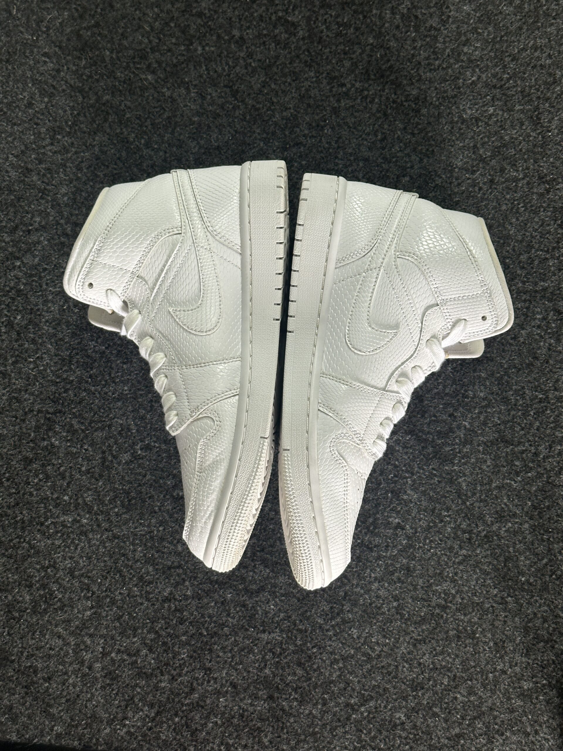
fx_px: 1041
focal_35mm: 48
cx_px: 282
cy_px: 376
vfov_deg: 39.7
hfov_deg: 30.3
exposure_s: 1/50
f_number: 1.78
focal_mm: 6.86
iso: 100
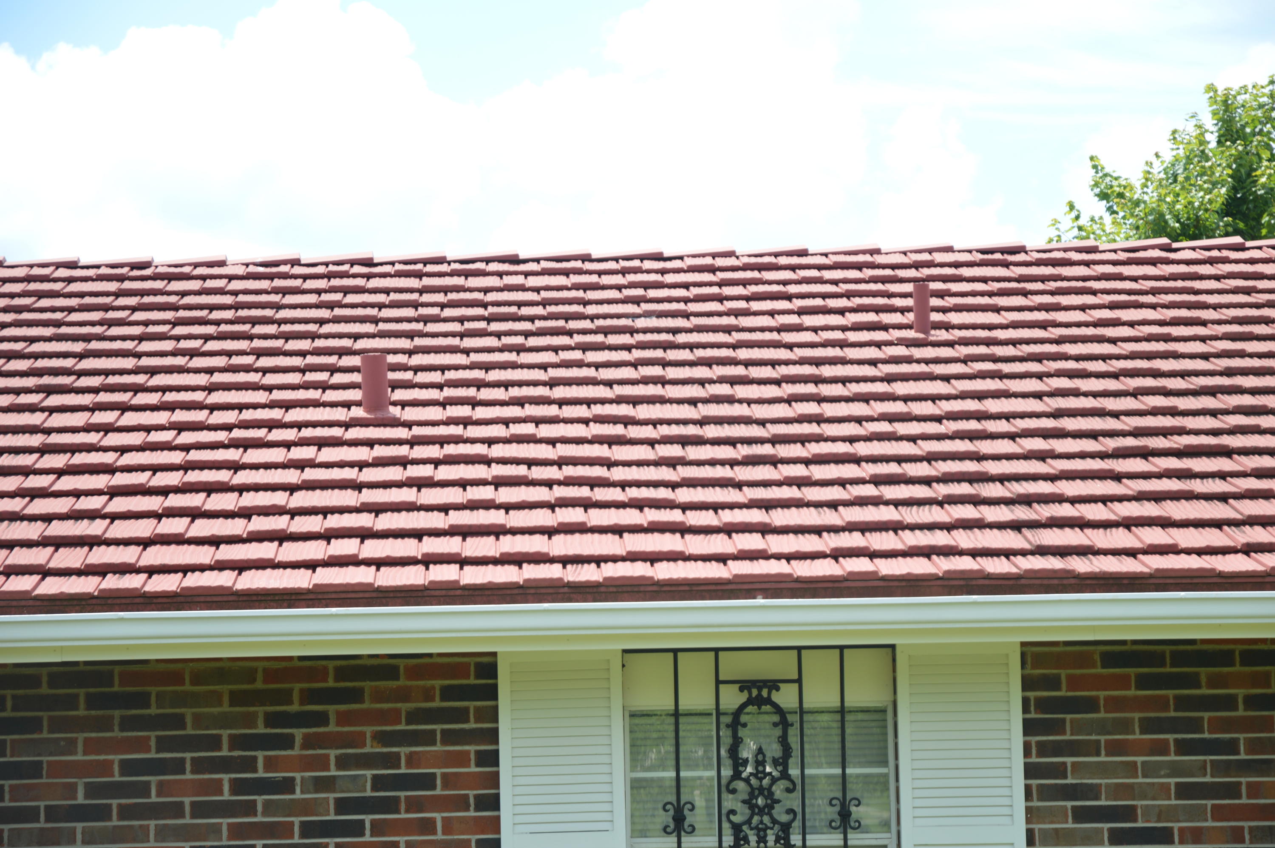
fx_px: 3715
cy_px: 424
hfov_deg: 19.5
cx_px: 638
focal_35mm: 105
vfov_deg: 13.0
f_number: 8
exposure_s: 1/250
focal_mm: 70
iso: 100
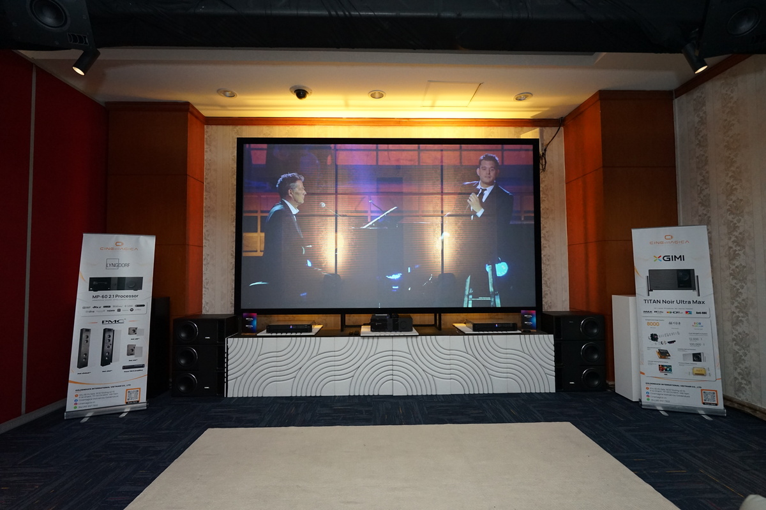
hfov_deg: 96.7
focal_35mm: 16
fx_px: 340
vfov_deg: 73.7
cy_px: 255
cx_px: 383
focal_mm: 16
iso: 3200
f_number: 4
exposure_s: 1/200
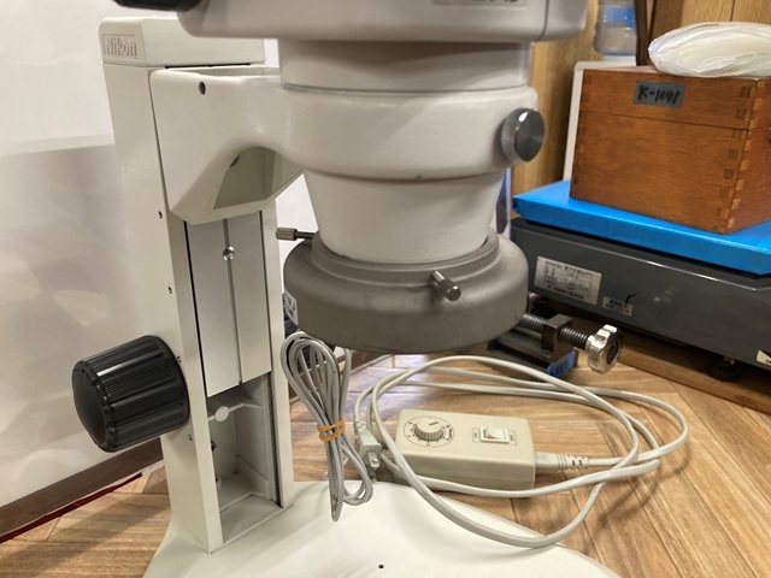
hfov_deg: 63.4
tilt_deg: -20.9
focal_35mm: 28
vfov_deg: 49.7
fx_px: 624
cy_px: 289
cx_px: 386
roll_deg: -1.0
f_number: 1.8
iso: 100
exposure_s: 1/60
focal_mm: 3.99
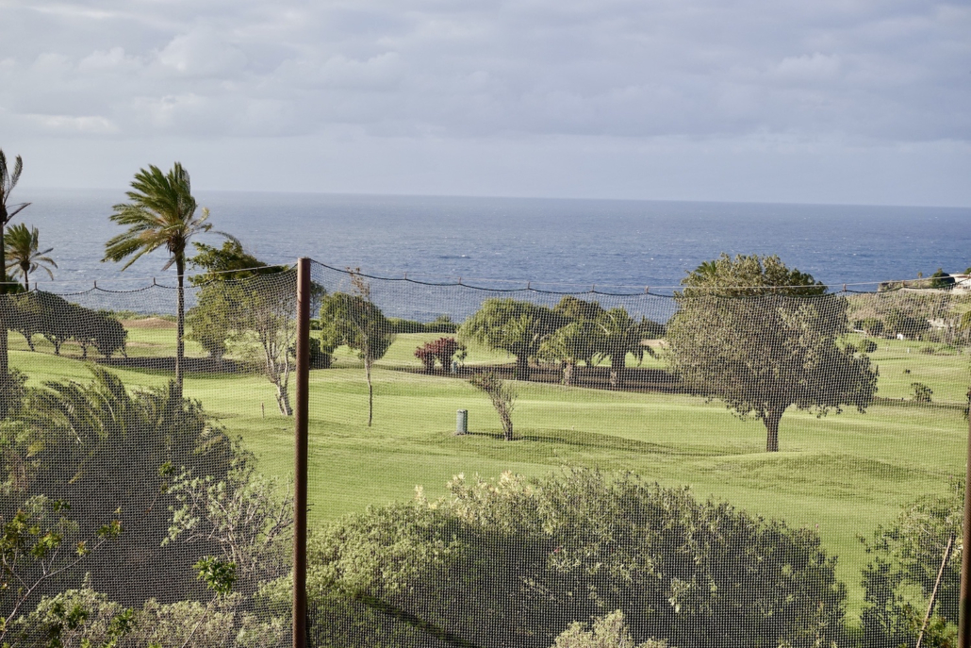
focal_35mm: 58
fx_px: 1565
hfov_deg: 34.5
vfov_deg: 23.4
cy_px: 324
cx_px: 486
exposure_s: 1/250
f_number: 5.6
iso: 125
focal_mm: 21.39
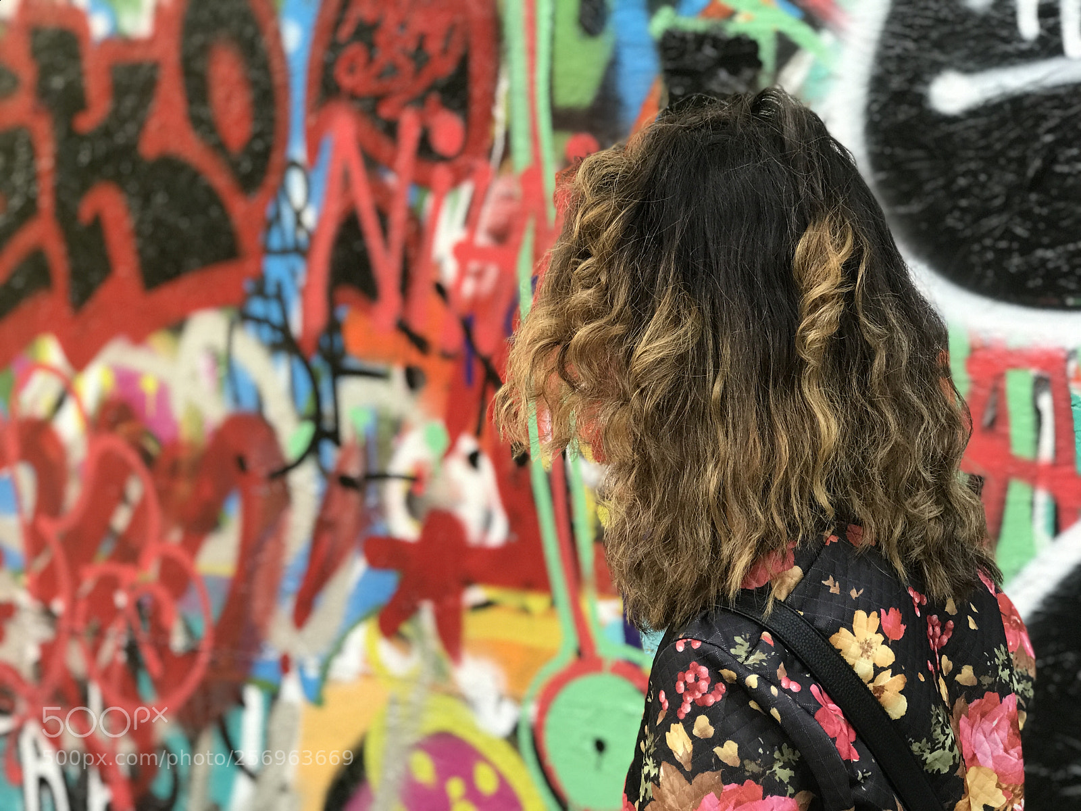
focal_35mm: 57
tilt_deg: -5.6
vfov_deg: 25.7
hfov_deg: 33.8
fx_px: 1780
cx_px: 540
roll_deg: -0.4
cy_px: 406
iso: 40
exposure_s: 1/50
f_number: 2.8
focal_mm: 6.6
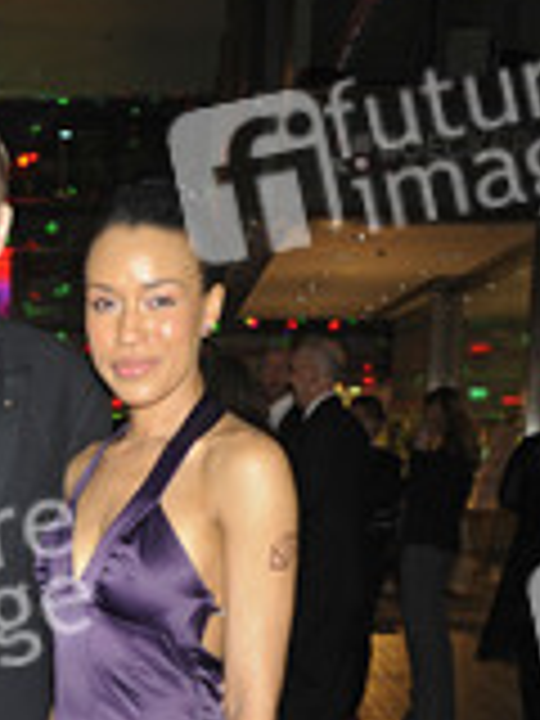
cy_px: 832
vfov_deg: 21.8
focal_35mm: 84
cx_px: -9
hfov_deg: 17.1
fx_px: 1747
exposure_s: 1/40
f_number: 5.6
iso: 1250
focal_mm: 35
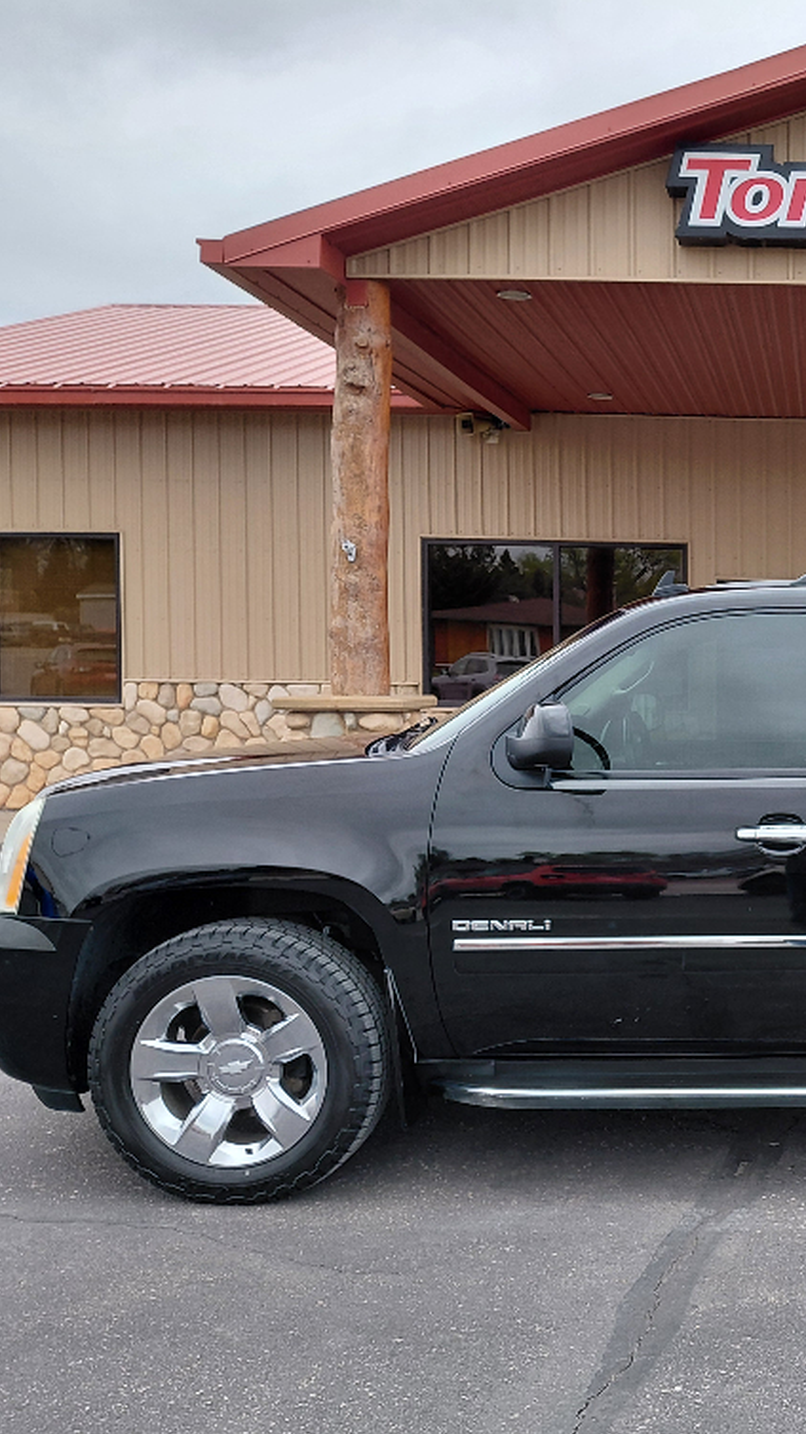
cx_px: 852
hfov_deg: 29.3
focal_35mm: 37
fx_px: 1406
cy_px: 721
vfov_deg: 54.0
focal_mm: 4.69
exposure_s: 1/336
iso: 50
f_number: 1.8
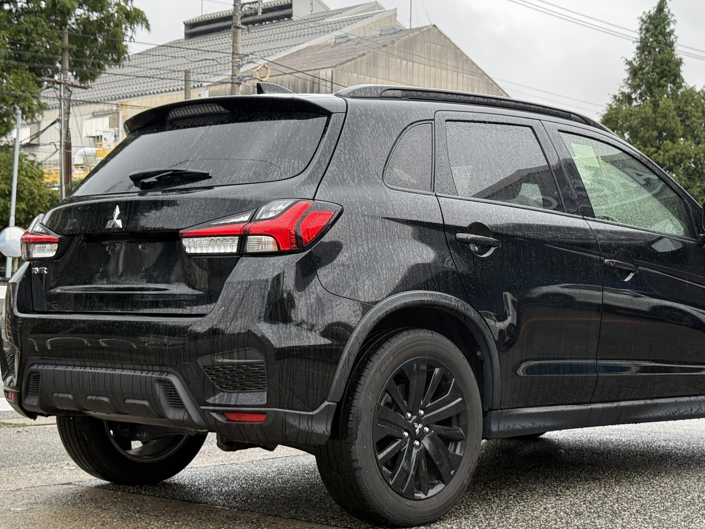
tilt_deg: +1.6
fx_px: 1324
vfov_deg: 22.6
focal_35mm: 65
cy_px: 276
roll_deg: -0.8
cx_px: 417
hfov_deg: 29.8
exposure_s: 1/121
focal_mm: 6.76
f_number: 1.78
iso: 64
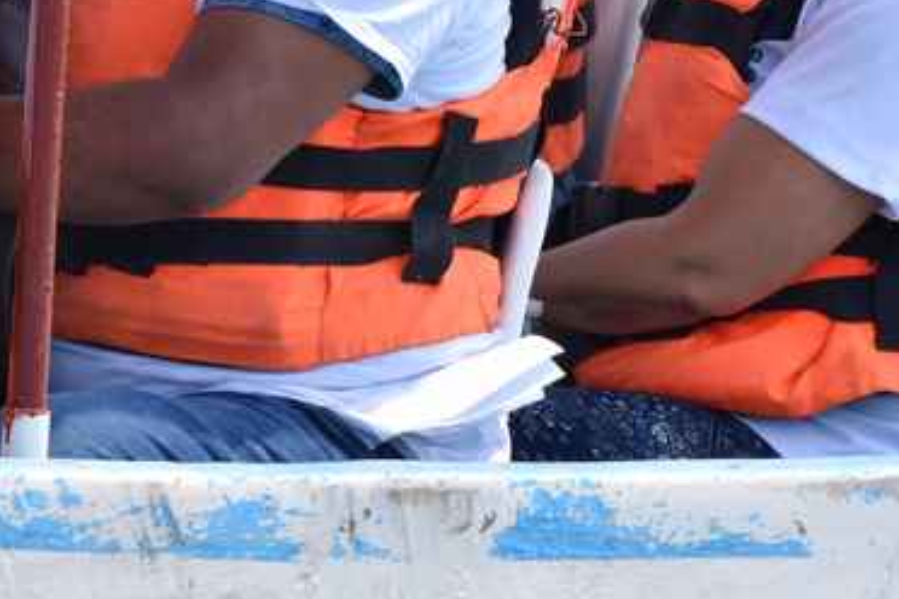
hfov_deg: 2.5
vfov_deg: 1.7
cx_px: 362
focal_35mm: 826
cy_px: -2
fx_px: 20625
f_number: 8
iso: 400
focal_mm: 200
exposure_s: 1/1000
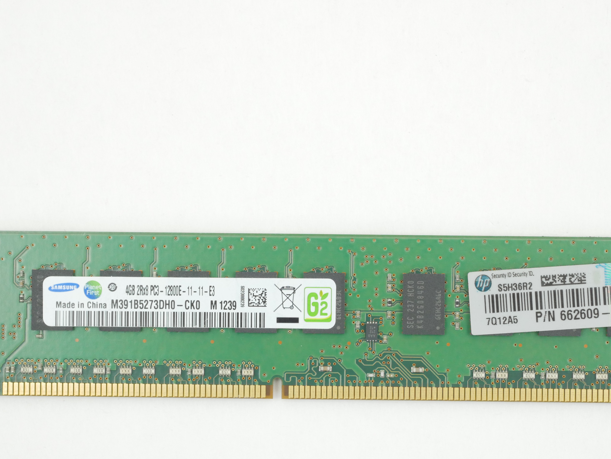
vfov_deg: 16.8
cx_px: 343
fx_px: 1554
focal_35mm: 88
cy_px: 306
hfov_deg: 22.2
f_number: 5.6
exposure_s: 1/100
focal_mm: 30
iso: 800
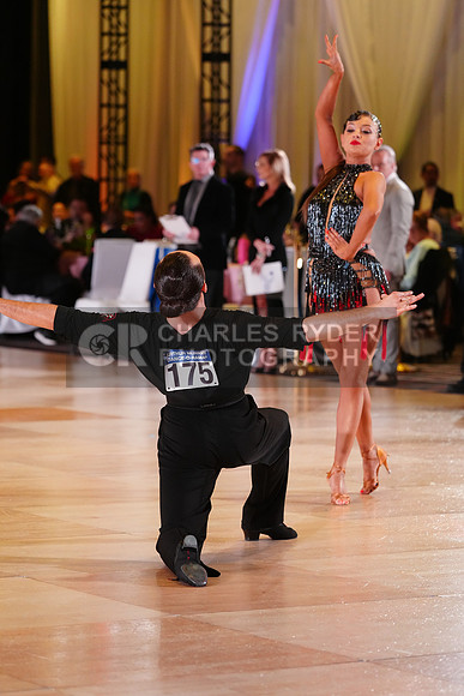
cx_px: 232
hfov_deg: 9.8
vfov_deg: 14.7
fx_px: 2705
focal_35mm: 140
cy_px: 348
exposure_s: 1/400
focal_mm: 140
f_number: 4
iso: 3200
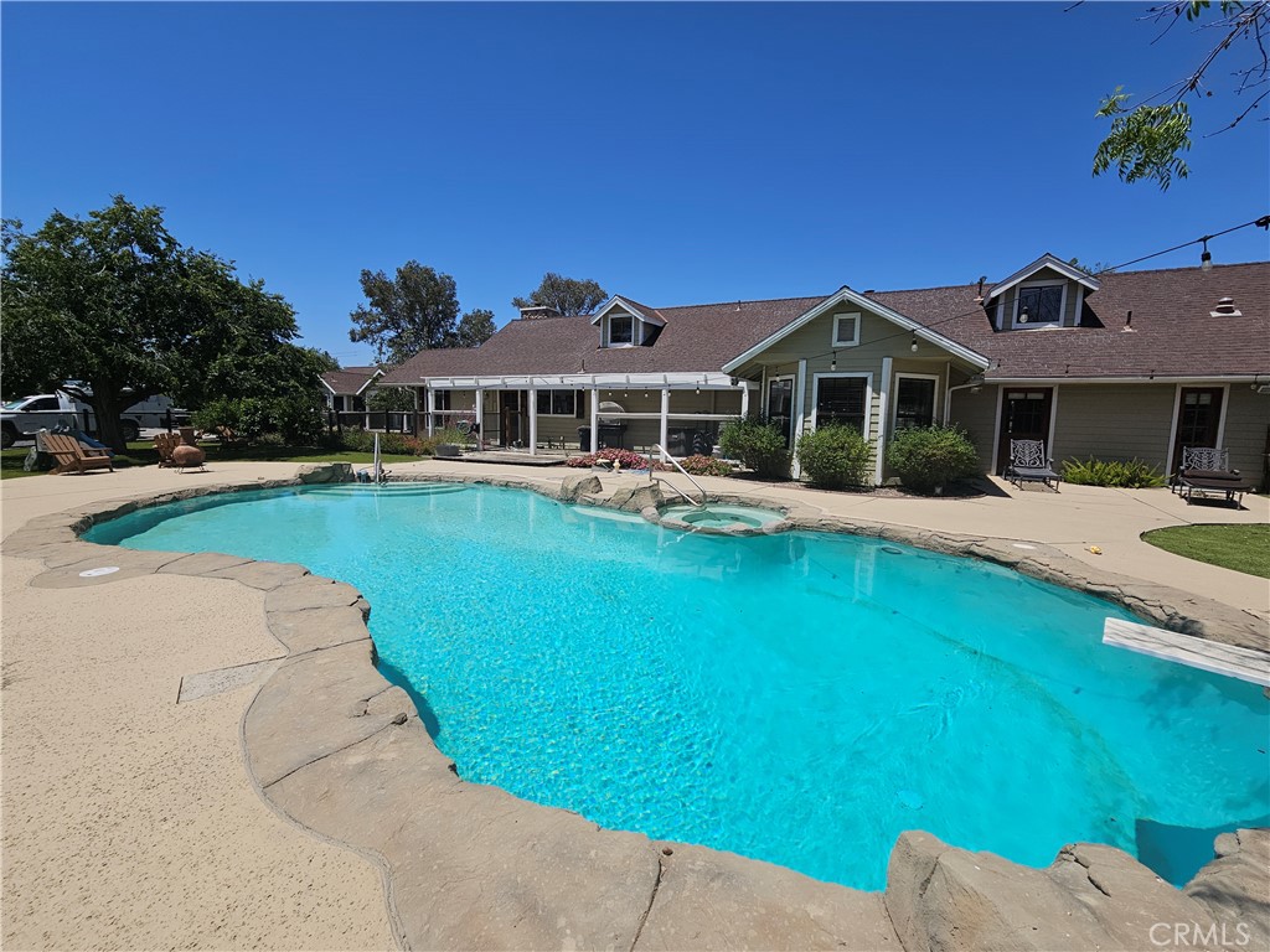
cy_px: 476
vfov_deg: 89.9
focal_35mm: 13
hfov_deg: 106.2
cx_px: 635
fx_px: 477
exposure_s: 1/4076
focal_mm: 2.2
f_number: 2.2
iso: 50
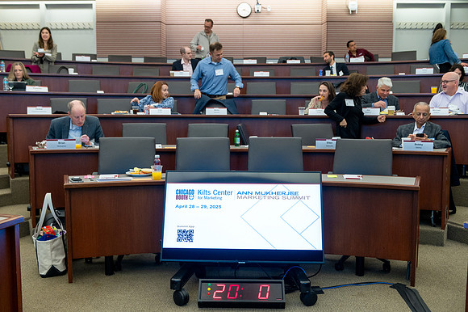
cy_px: 156
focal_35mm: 35
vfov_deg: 37.8
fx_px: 455
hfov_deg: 54.5
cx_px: 234
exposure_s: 1/160
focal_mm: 35
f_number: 4
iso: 1250
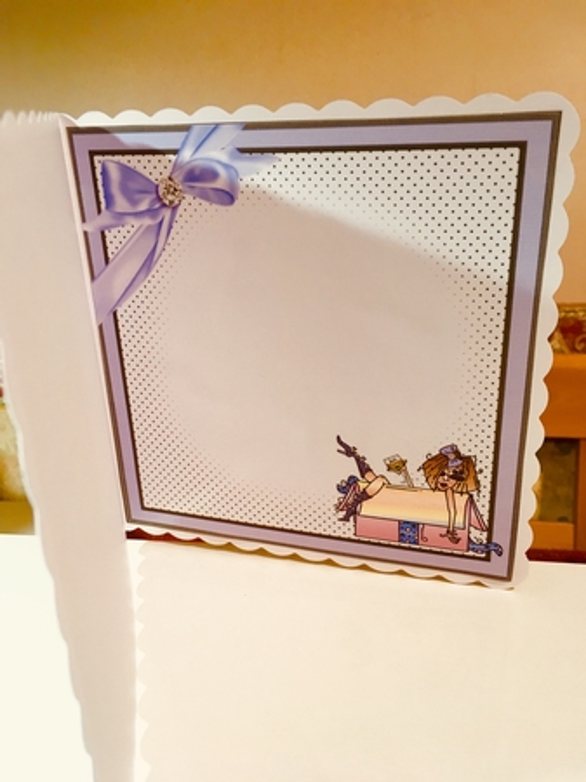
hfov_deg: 48.2
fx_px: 655
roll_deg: +2.2
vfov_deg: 61.7
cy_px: 391
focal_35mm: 29
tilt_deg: -13.1
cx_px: 293
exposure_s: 1/33
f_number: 2.2
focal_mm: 4.15
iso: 64
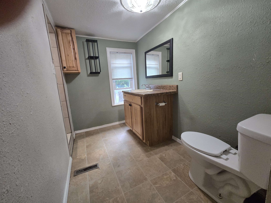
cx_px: 136
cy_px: 102
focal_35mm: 13
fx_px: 102
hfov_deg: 106.2
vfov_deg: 89.9
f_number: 2.2
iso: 640
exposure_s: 1/60
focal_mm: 2.2
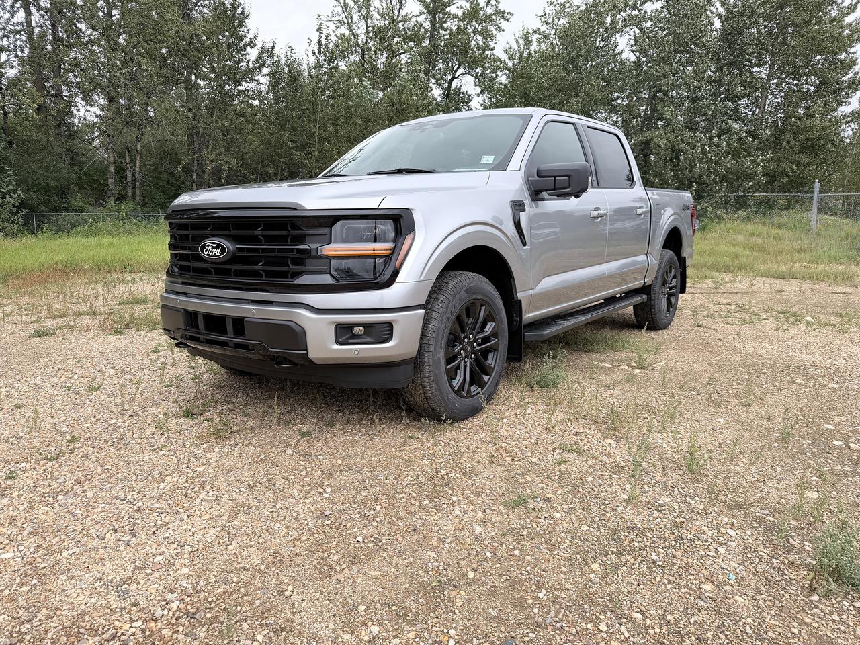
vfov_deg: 56.8
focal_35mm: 24
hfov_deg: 71.6
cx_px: 430
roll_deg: -0.3
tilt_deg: -9.9
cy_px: 322
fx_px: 596
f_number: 1.78
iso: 80
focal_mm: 6.76
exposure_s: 1/788
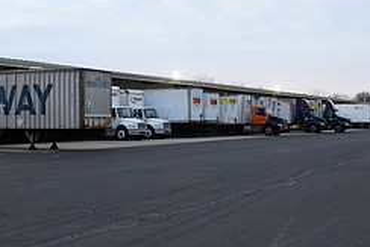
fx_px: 586
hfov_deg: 35.0
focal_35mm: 57
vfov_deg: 23.8
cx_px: 196
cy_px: 106
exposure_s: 1/30
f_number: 5.6
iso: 800
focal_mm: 24
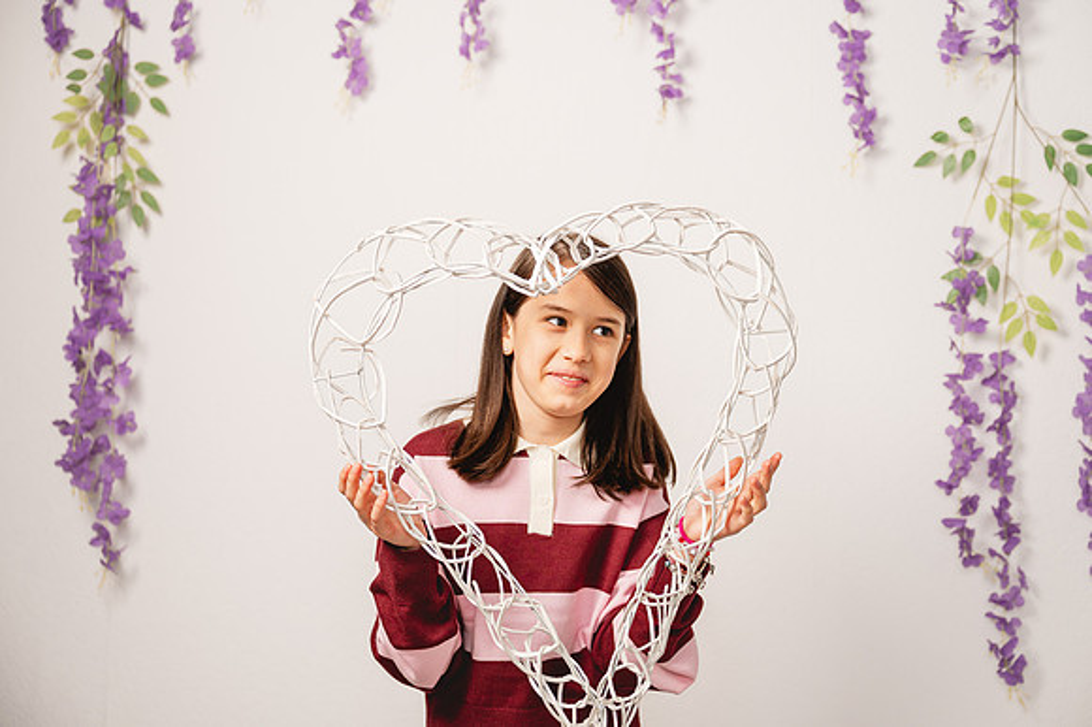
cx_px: 546
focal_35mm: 58
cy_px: 364
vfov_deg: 23.4
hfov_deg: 34.5
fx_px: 1758
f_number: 3.5
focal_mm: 58
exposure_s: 1/160
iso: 160
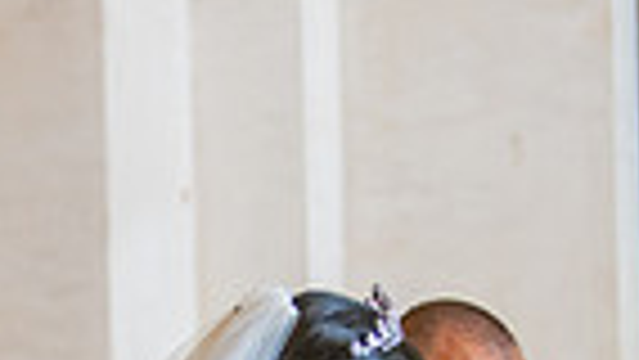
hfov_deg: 5.5
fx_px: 6594
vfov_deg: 3.1
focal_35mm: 389
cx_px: 170
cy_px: 697
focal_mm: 70
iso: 1000
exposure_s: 1/100
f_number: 2.8
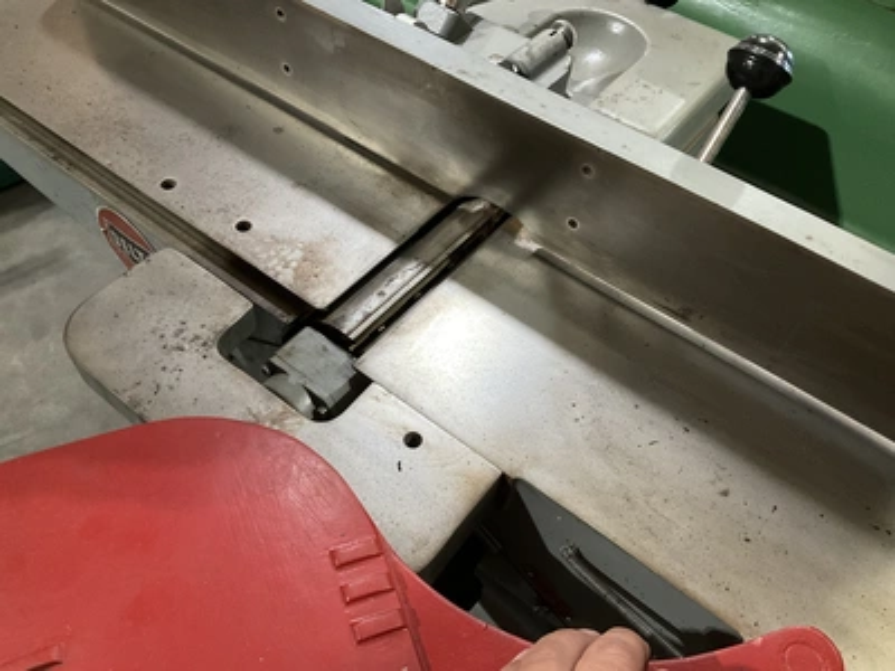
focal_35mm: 29
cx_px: 448
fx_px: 750
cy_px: 336
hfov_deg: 61.7
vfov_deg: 48.2
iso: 320
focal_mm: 3
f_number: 1.8
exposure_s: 1/48
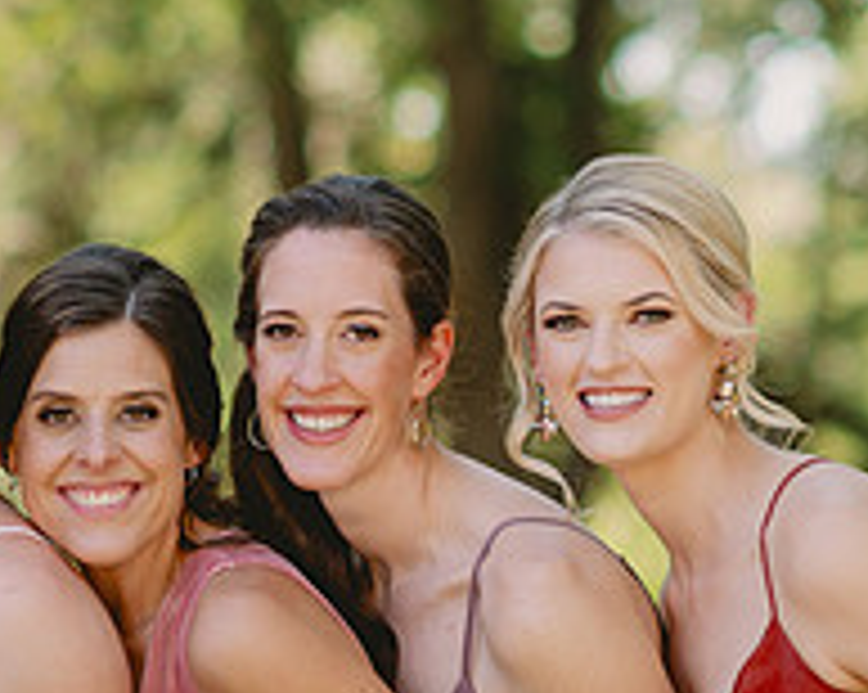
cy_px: 825
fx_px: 7365
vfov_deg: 5.4
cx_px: 47
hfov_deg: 6.7
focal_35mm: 287
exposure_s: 1/640
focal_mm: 85
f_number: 2.2
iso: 100
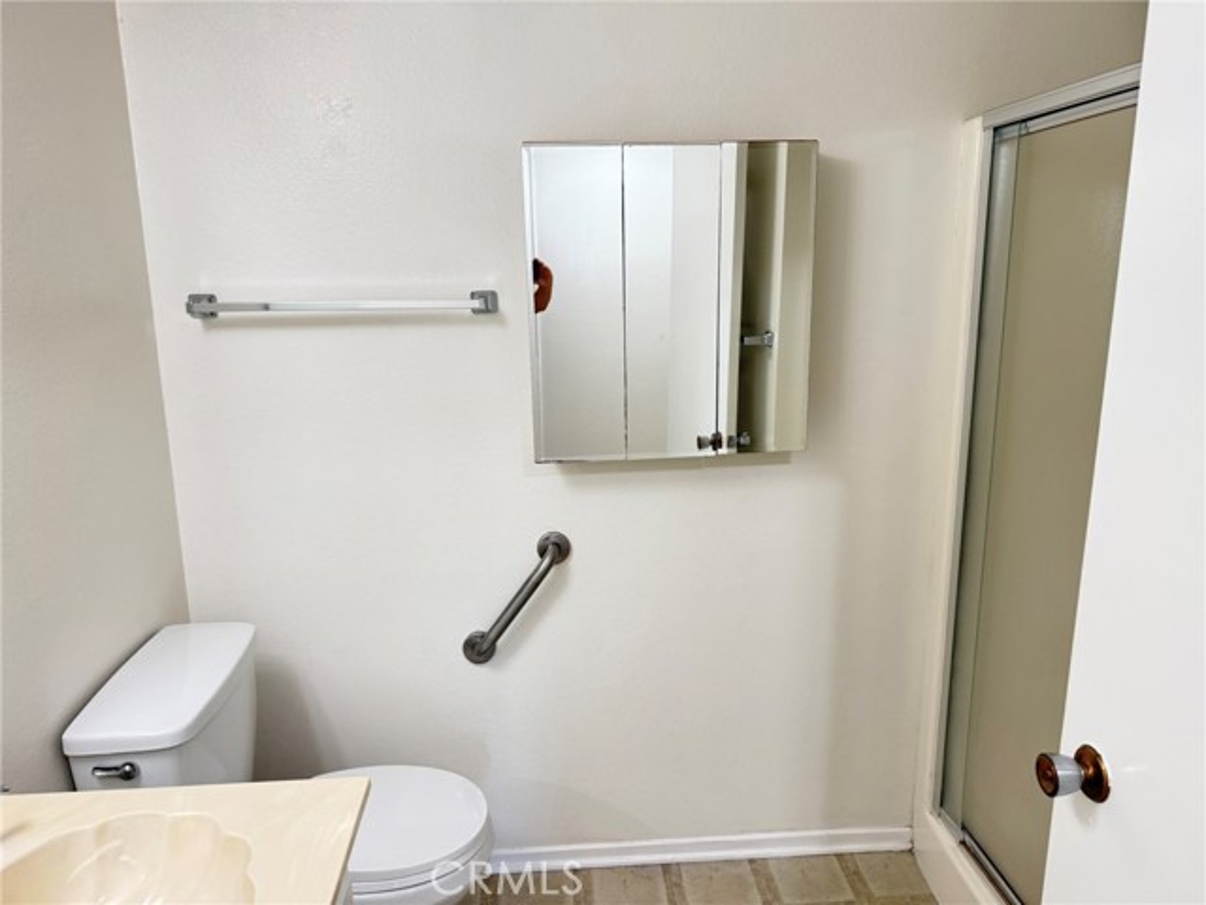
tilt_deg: -11.2
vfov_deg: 56.8
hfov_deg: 71.6
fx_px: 836
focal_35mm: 24
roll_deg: +0.9
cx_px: 603
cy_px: 452
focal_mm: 6.76
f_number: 1.78
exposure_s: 1/120
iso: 200
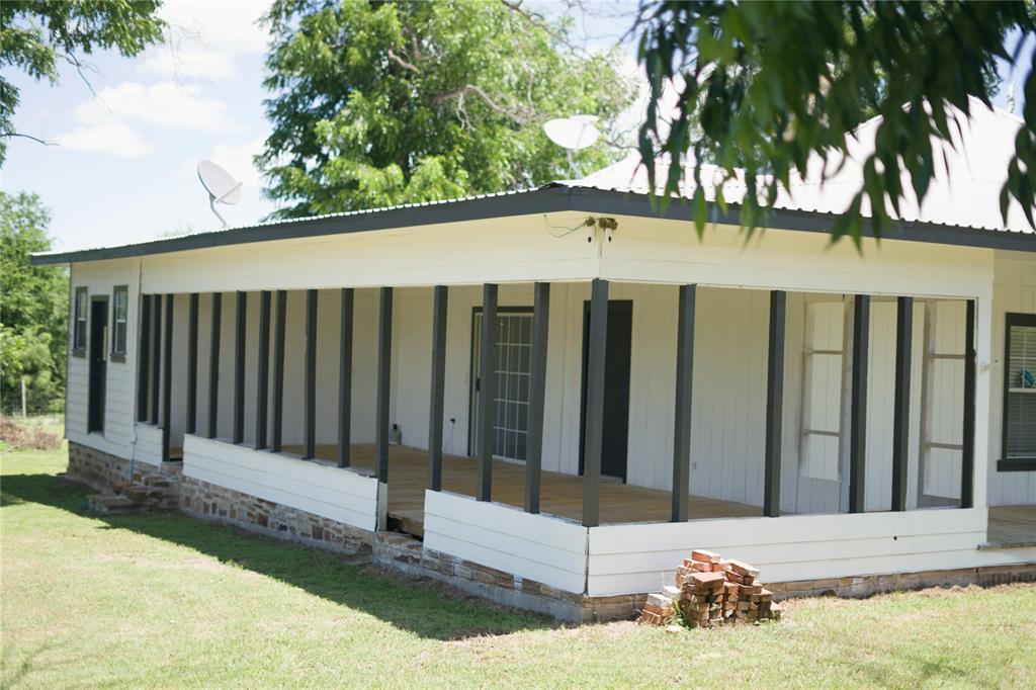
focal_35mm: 50
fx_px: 1438
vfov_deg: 27.0
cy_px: 345
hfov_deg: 39.6
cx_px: 518
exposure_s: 1/1600
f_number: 1.8
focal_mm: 50
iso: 200
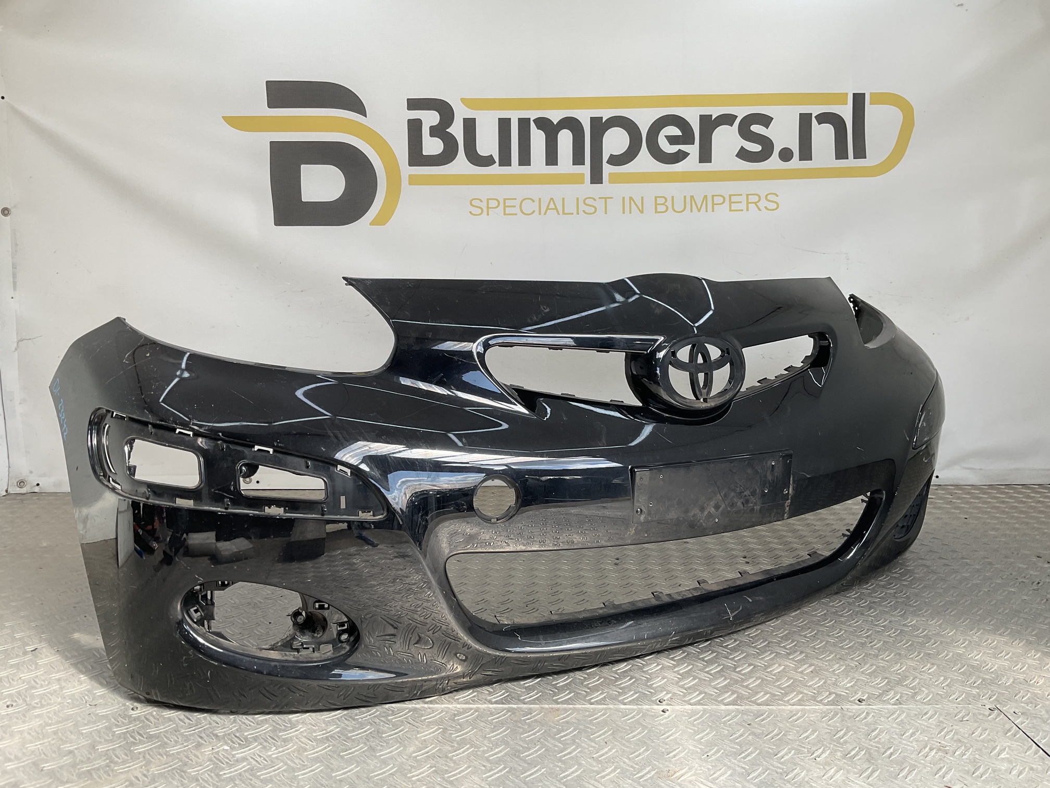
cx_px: 525
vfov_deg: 48.2
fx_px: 880
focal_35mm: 29
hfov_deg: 61.7
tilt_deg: -9.0
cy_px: 394
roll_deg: -0.3
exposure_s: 1/295
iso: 16
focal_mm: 3
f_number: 1.8
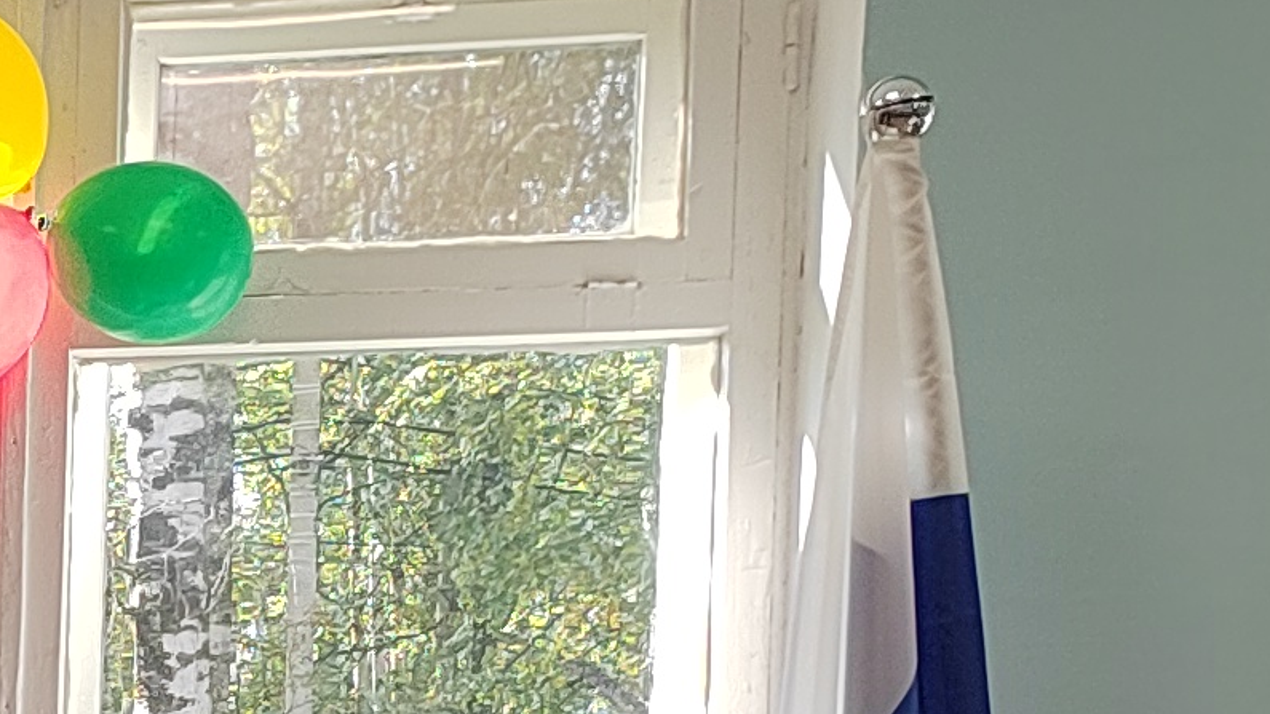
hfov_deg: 14.9
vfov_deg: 9.6
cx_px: -1086
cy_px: 1075
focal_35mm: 123
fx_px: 4142
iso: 269
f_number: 1.9
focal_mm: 5.52
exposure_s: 1/100
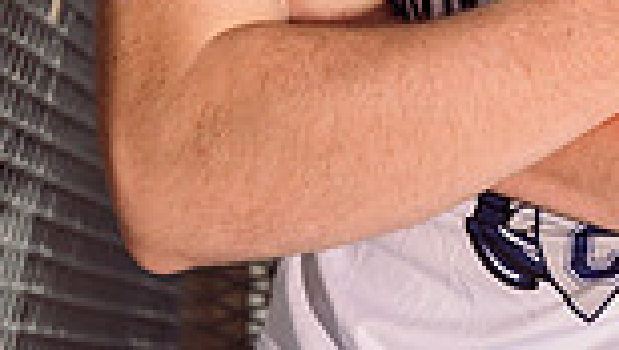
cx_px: 547
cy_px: -475
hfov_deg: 10.4
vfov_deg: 5.7
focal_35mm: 205
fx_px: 3368
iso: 64
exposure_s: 1/250
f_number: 6.3
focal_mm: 67
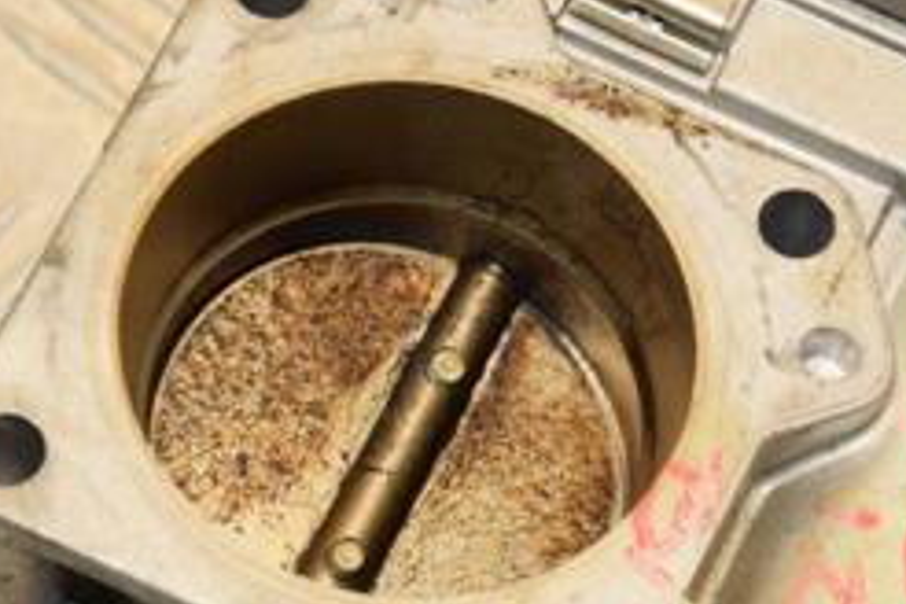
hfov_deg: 8.5
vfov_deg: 5.7
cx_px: 648
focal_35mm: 241
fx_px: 6065
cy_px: 401
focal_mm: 66
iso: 800
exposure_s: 1/200
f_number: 8
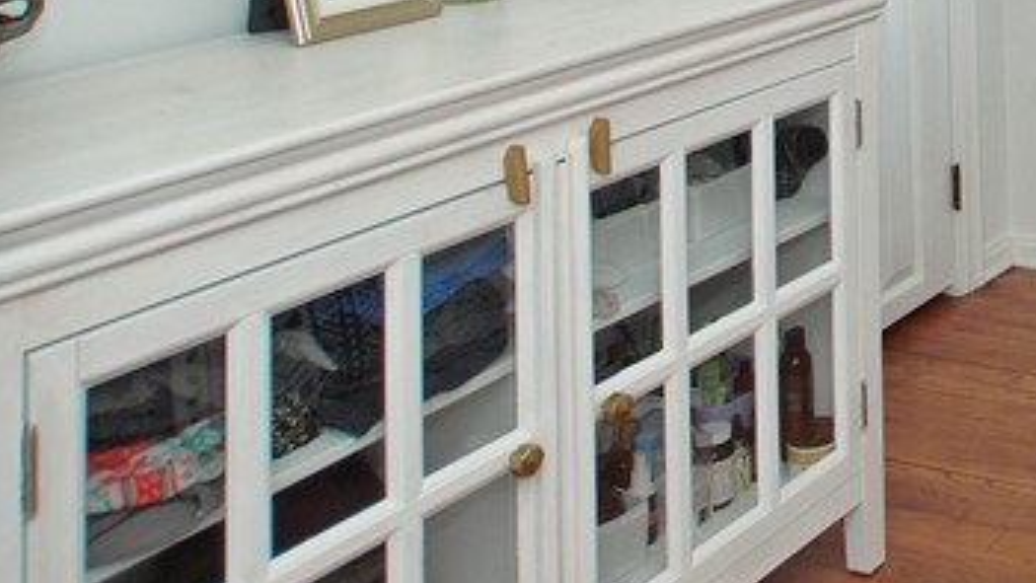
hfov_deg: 30.2
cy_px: -373
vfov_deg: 18.8
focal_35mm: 54
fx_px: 1473
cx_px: 1365
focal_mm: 11
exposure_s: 1/160
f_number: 4.5
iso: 320
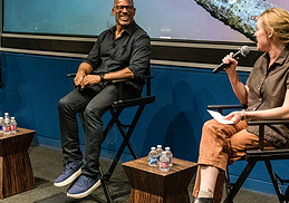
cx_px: 131
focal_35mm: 75
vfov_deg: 18.6
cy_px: 37
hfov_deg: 26.5
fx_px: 612
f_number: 3.5
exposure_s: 1/250
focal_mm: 31
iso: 6400
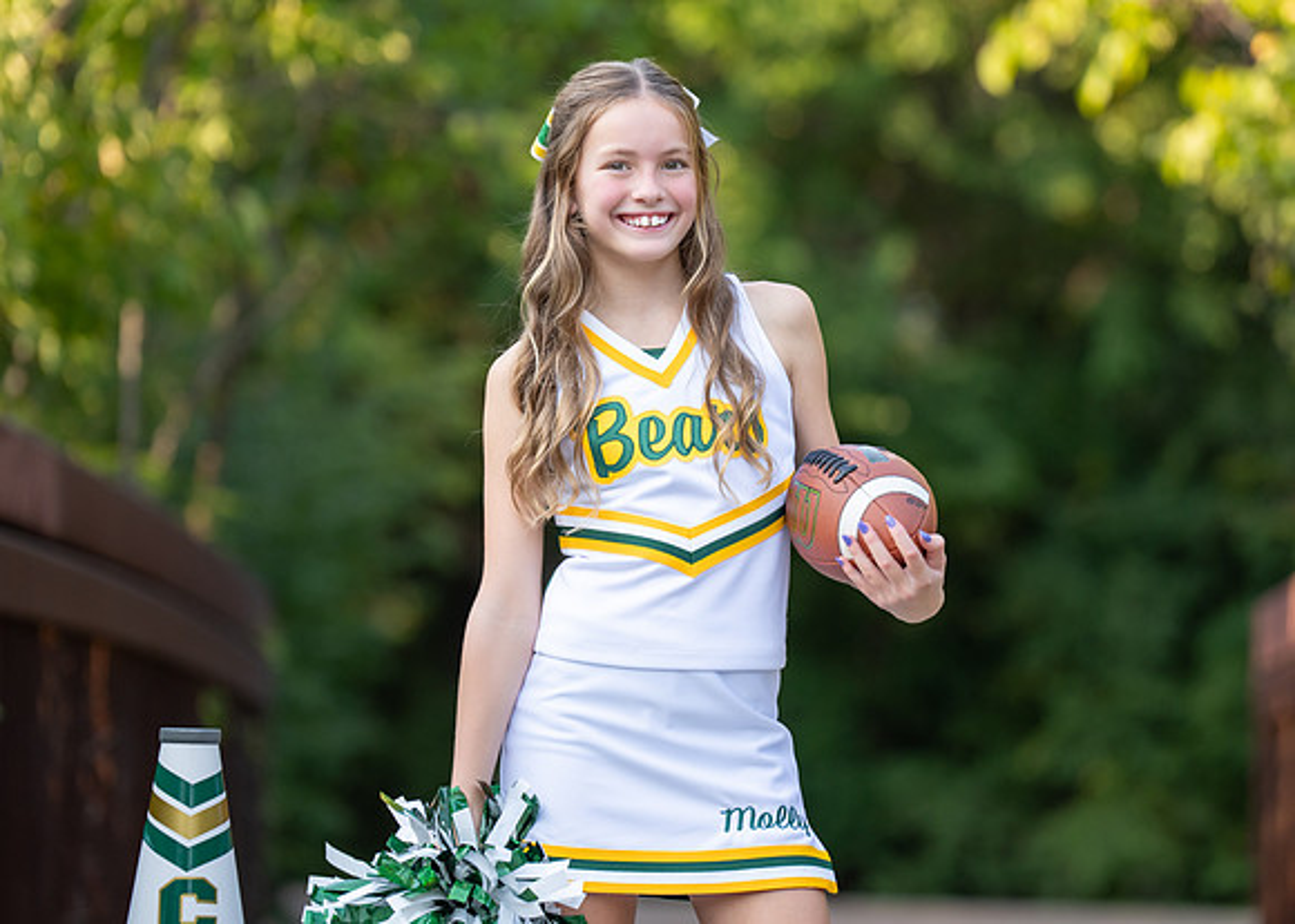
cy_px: 440
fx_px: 7100
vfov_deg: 7.4
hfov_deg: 10.4
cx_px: 682
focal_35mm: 193
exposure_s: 1/800
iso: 320
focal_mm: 147
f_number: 2.8
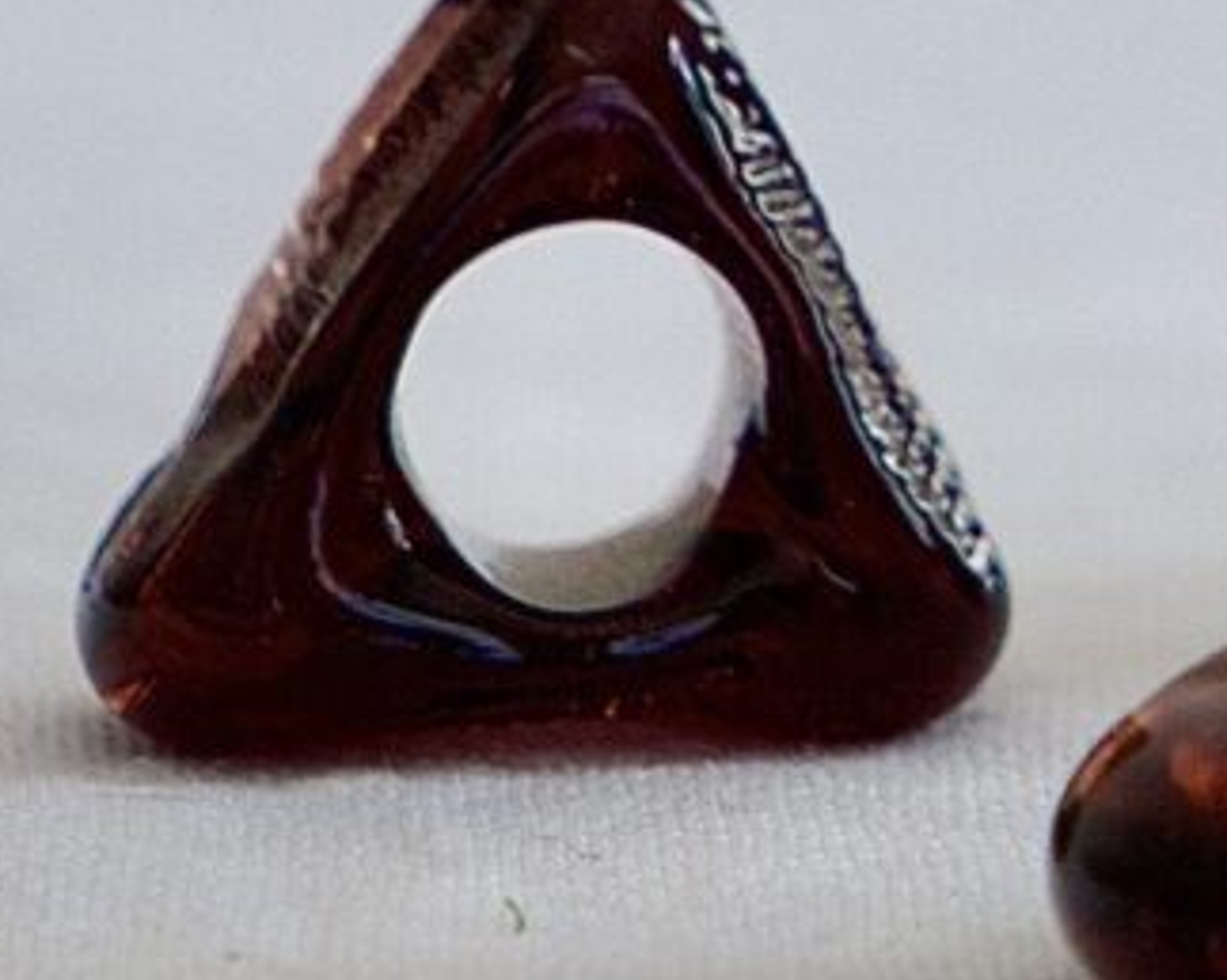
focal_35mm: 290
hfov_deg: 6.7
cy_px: 289
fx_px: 10525
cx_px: 1113
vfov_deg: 5.3
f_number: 4
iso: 200
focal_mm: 60
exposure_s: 1/200
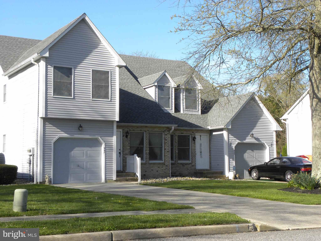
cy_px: 120
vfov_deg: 25.2
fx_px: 538
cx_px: 160
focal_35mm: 58
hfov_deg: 33.2
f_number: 5
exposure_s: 1/186
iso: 64
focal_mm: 10.3
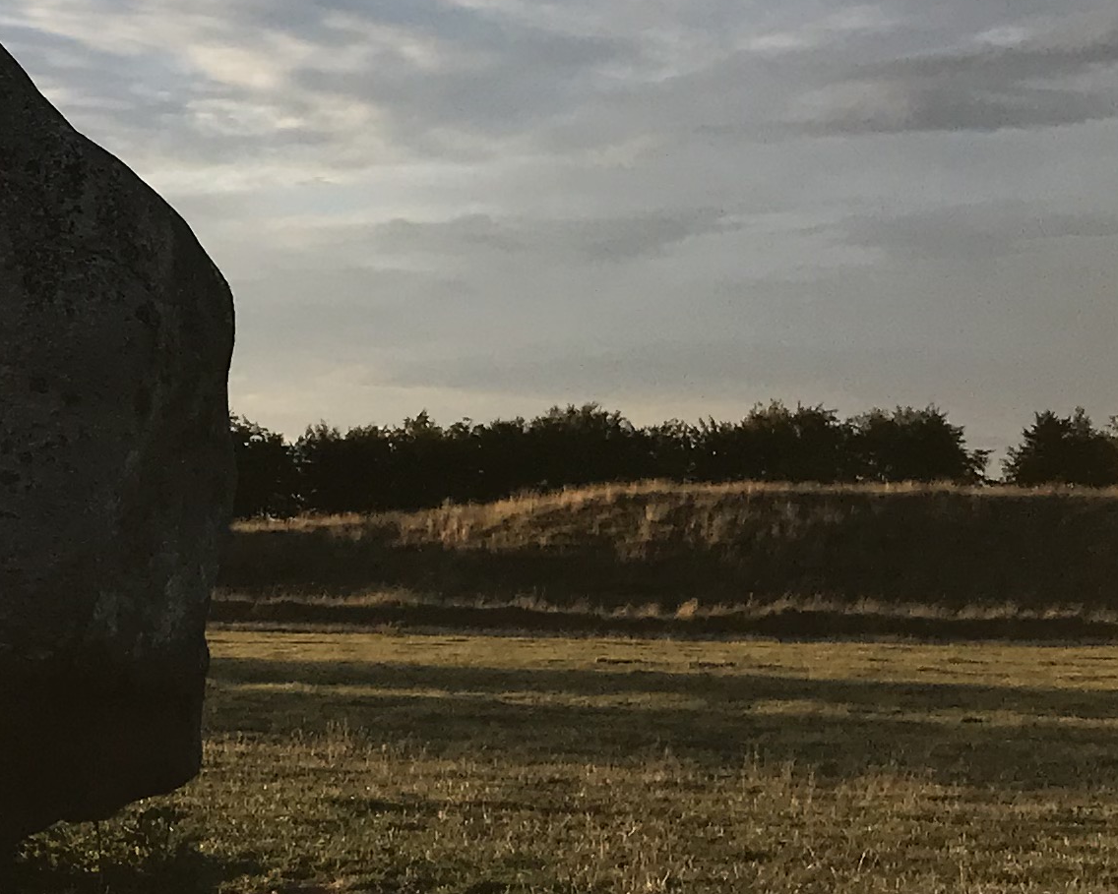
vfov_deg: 15.8
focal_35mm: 97
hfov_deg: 16.8
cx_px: -822
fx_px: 3210
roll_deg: -1.4
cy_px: 324
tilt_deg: +5.4
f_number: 1.8
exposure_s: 1/1312
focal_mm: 3.99
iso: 20
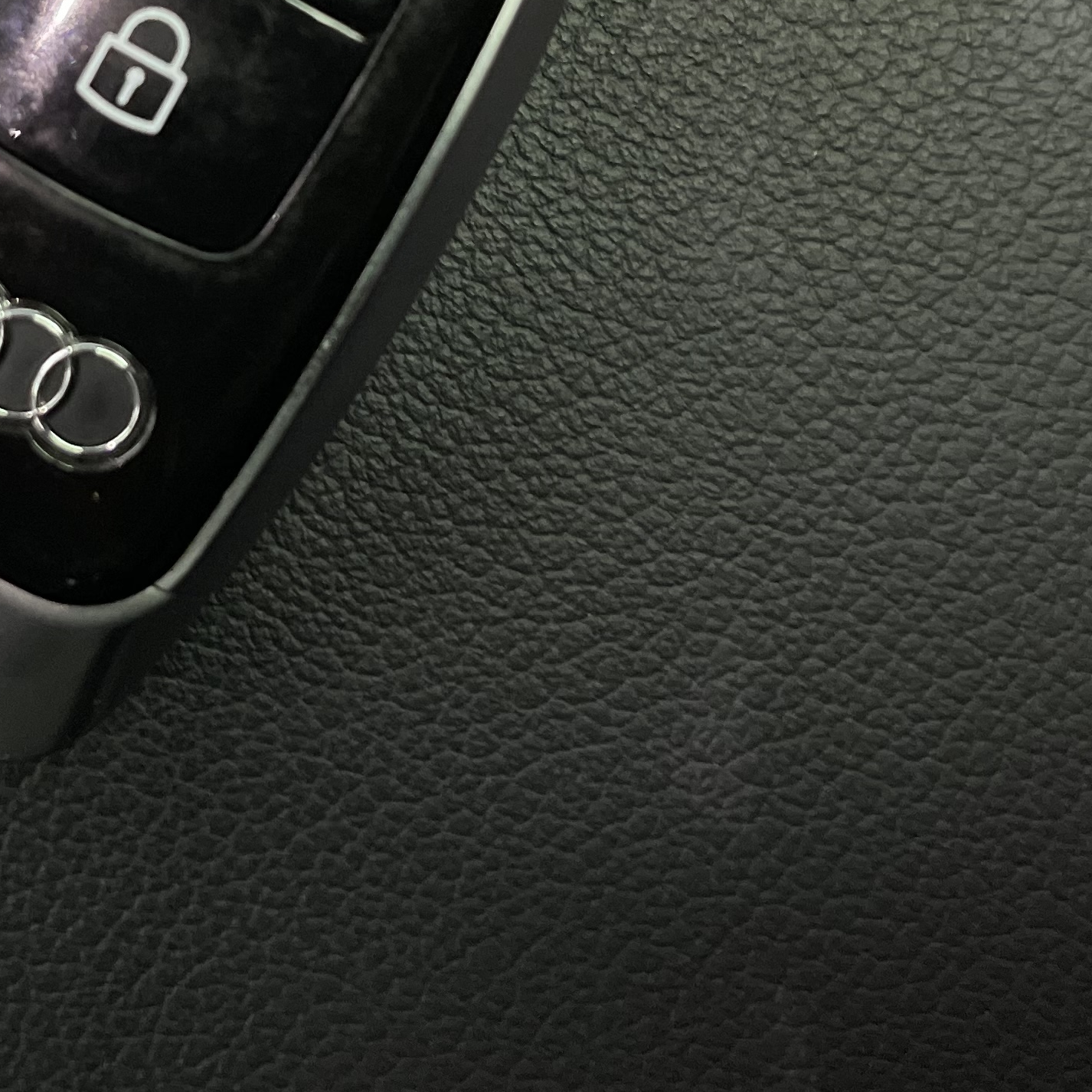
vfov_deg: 25.7
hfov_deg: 25.7
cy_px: 131
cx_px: 123
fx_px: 2320
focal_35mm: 65
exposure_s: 1/25
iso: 800
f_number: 1.6
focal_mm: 5.1
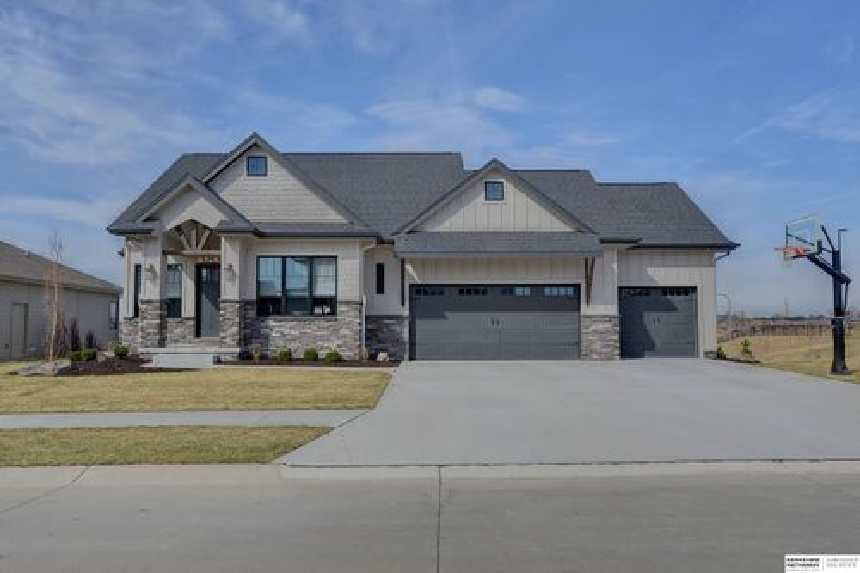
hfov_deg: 73.8
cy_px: 286
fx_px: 573
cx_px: 430
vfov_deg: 53.1
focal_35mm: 24
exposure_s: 1/60
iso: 125
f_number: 16
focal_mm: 24
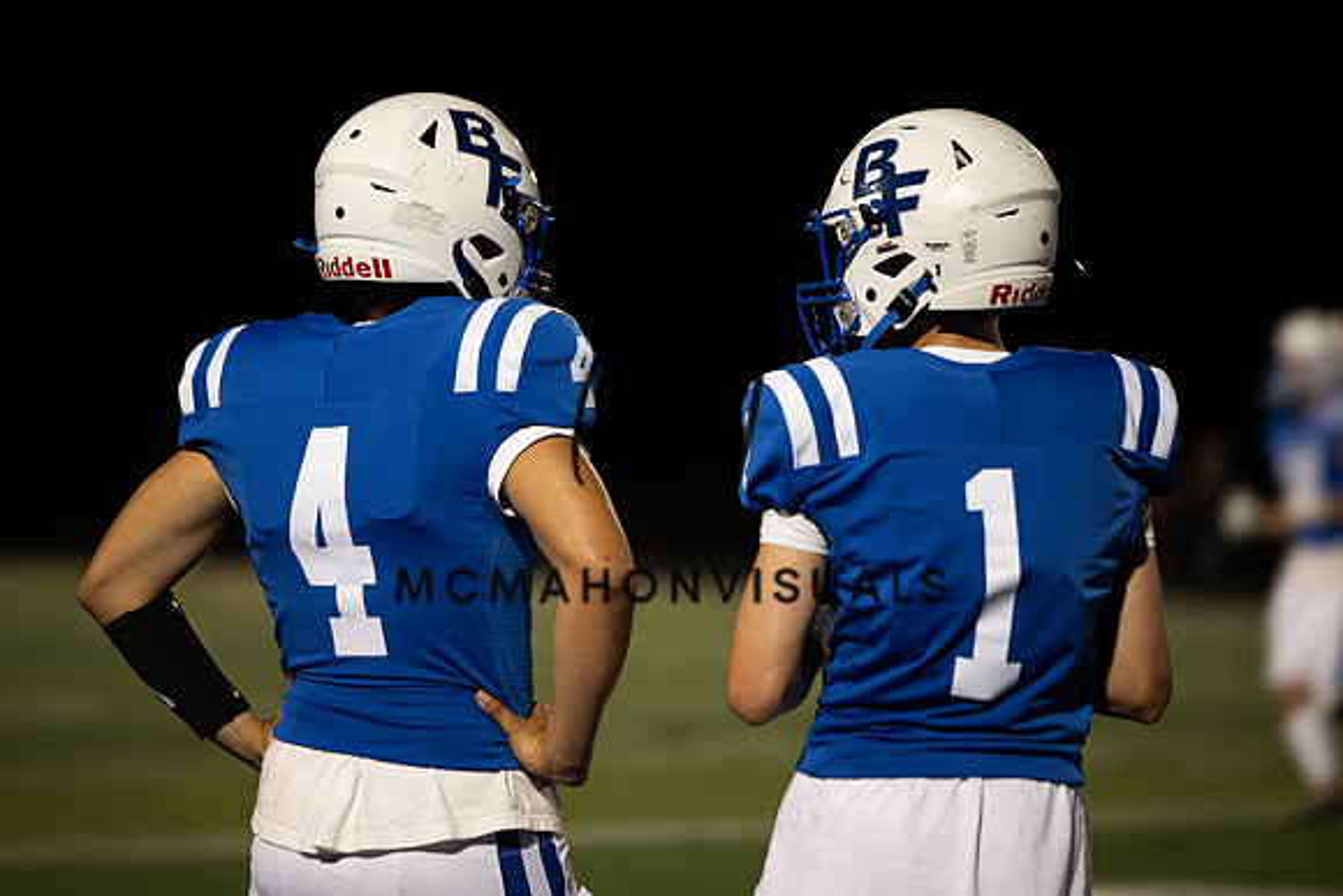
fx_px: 8087
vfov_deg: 6.3
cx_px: 623
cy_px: 411
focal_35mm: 217
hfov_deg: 9.5
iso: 2500
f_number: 2.8
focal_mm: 200
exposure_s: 1/1000
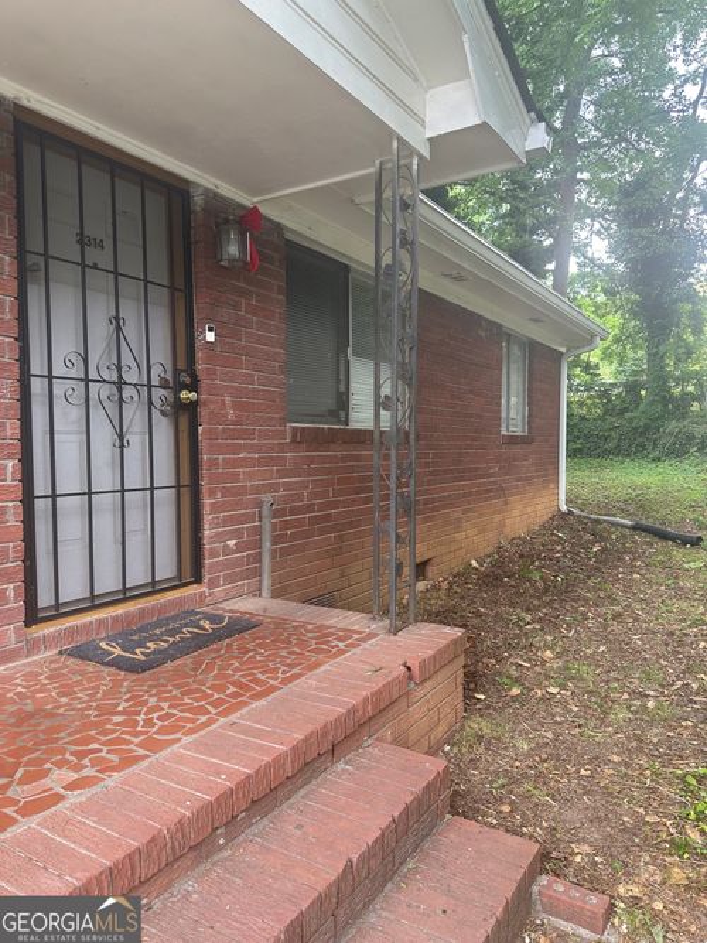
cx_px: 354
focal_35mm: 24
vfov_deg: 71.6
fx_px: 654
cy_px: 472
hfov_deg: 56.8
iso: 100
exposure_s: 1/121
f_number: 1.78
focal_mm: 6.86
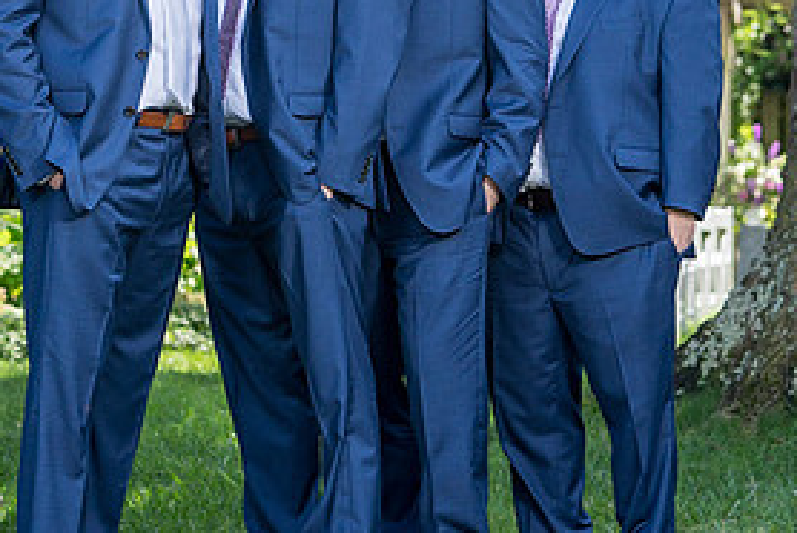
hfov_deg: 11.2
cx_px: 88
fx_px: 4056
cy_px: 27
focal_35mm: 183
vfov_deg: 7.5
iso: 100
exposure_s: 1/200
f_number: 4
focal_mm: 75
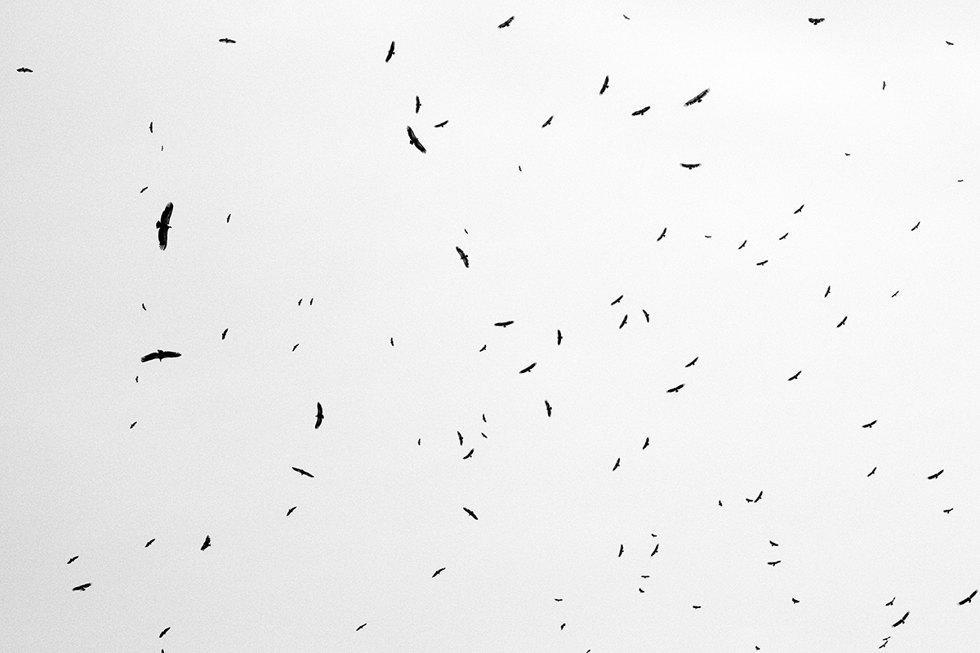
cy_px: 326
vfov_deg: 37.9
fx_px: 953
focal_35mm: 35
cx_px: 490
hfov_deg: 54.4
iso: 64
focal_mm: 35
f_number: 4
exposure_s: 1/640
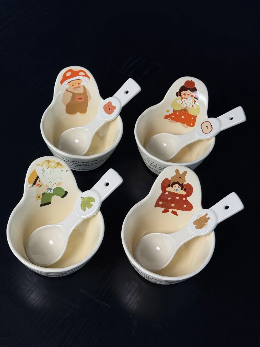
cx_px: 130
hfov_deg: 30.3
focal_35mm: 48
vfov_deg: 39.7
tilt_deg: -54.6
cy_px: 174
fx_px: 481
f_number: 1.78
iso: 100
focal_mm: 6.76
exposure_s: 1/115
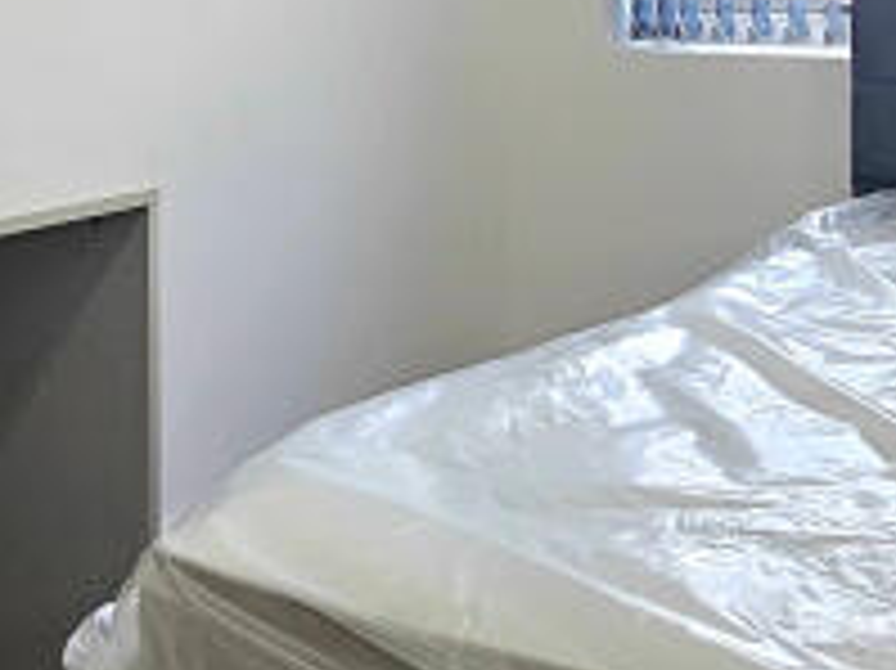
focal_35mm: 67
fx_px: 1733
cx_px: 392
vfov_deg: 20.8
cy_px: -72
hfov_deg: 29.0
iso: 100
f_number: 2.2
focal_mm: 2.2
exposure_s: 1/50.3
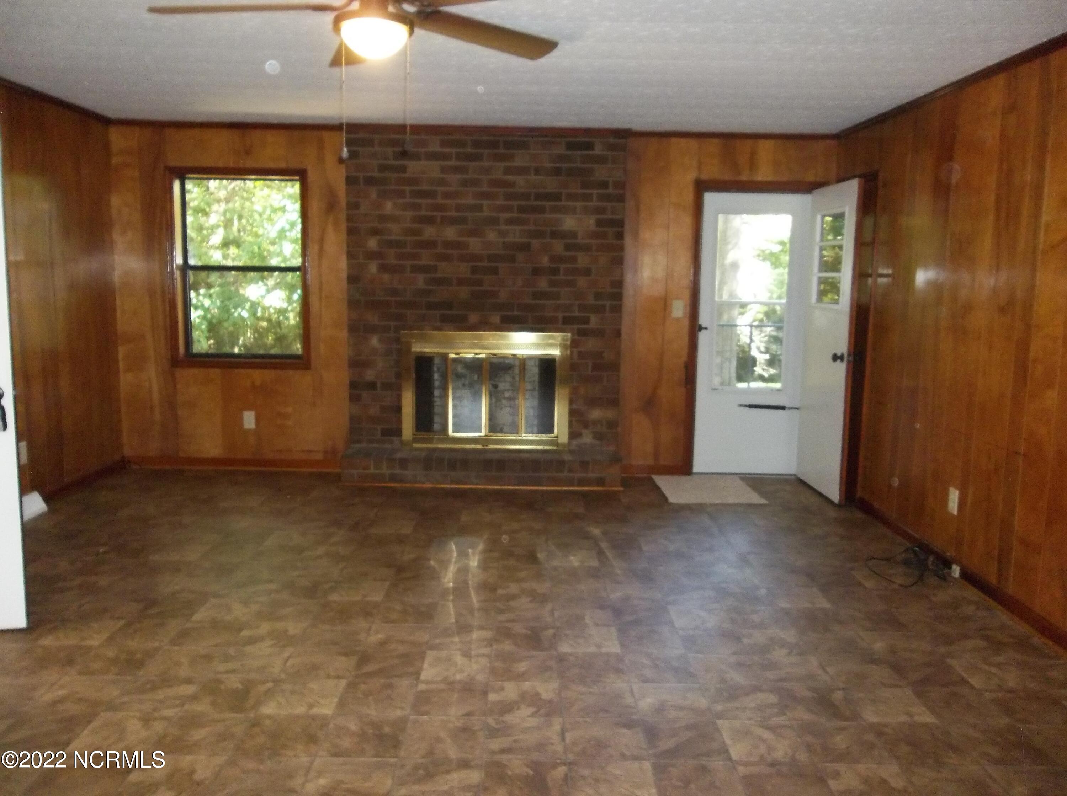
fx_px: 831
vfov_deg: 51.2
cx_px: 534
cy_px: 398
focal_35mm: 27
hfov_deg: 65.4
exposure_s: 1/30
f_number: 3.5
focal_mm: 4.9
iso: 400
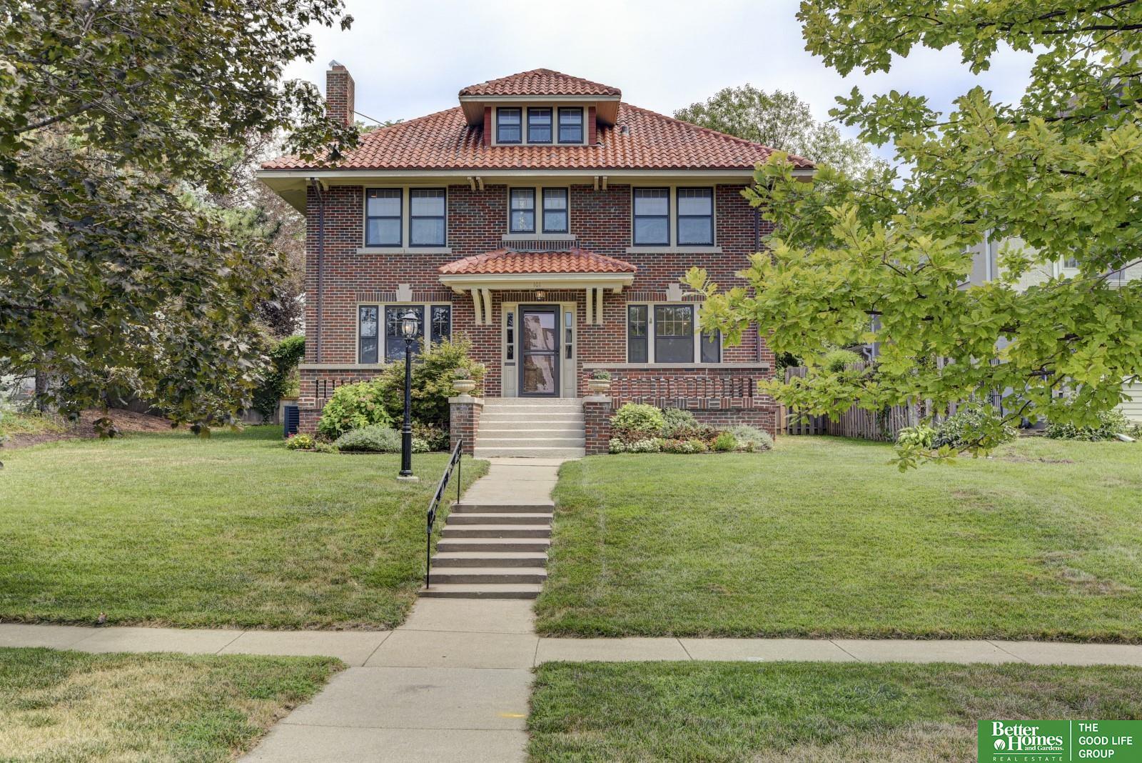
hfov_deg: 60.3
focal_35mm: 31
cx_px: 571
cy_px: 382
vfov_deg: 42.4
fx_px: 984
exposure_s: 1/200
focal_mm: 31
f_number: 8
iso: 400
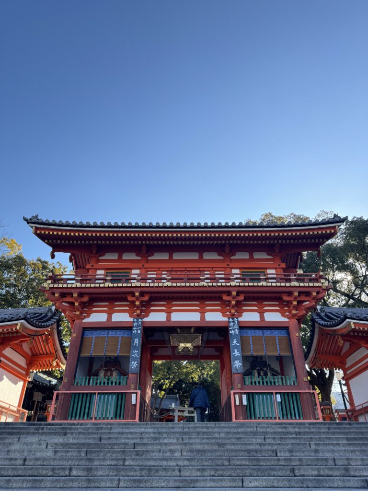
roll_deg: -0.3
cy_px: 246
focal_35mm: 24
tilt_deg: +33.8
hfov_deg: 56.8
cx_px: 184
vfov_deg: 71.6
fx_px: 340
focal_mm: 6.76
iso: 80
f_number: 1.78
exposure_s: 1/747
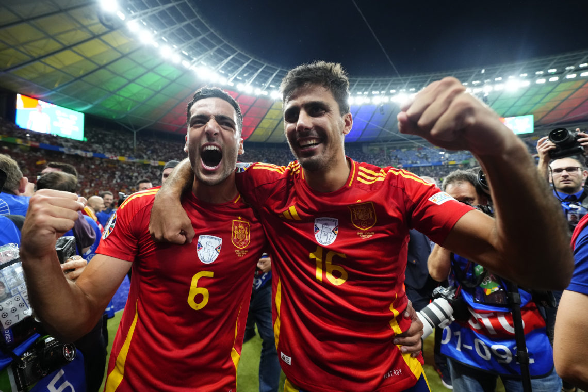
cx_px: 294
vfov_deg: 90.0
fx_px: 196
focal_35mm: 12
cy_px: 196
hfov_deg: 112.6
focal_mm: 12
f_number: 2.8
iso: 3200
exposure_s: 1/640
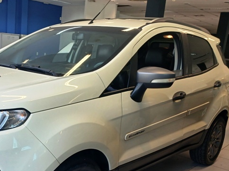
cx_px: 49
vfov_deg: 33.0
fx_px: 284
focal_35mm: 43
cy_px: 128
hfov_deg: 42.1
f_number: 1.8
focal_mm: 3.98
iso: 64
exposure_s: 1/60
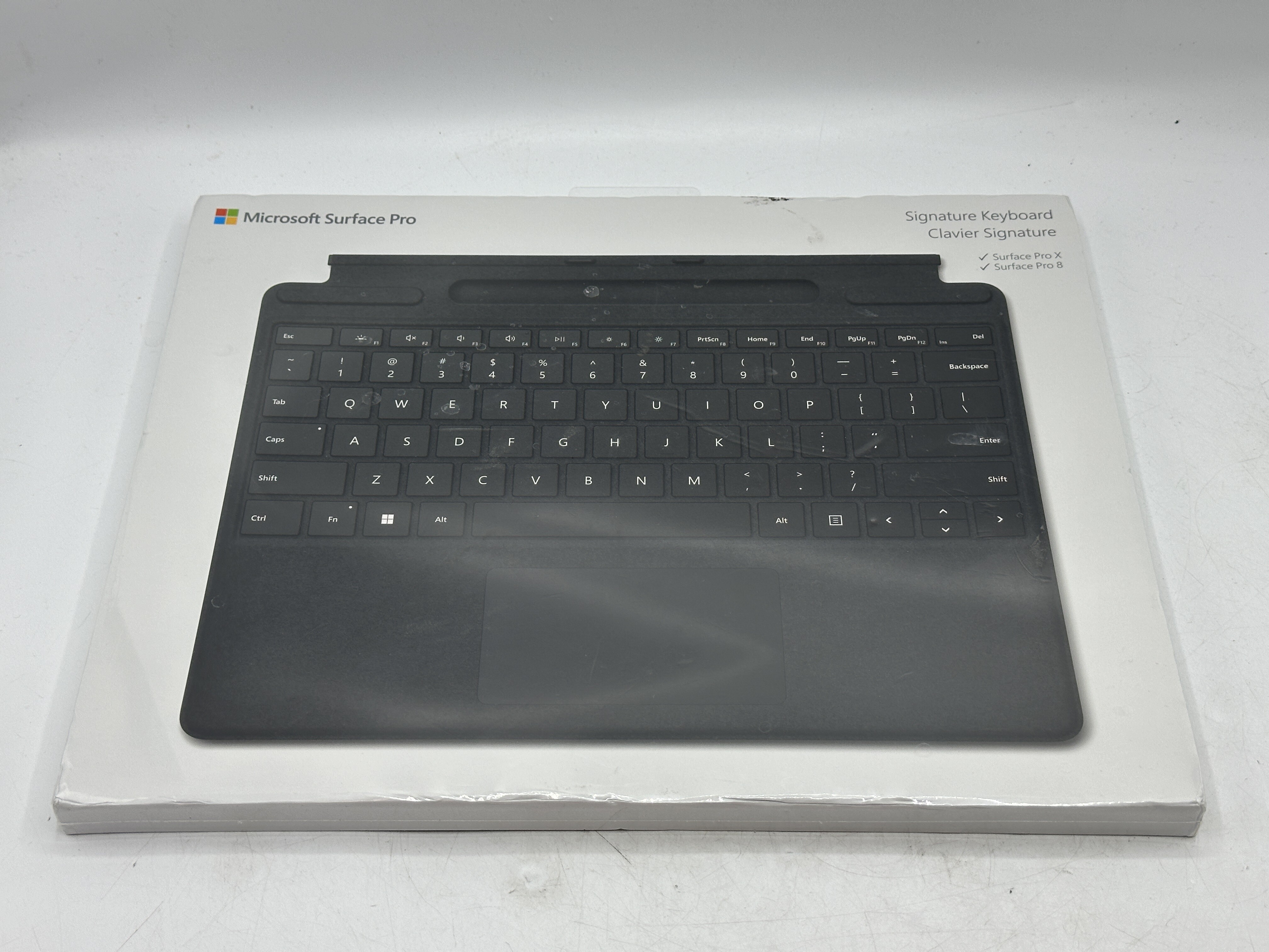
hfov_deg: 39.7
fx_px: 1760
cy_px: 476
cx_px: 634
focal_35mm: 48
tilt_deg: -49.6
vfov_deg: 30.3
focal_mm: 6.86
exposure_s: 1/785
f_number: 1.78
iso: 64
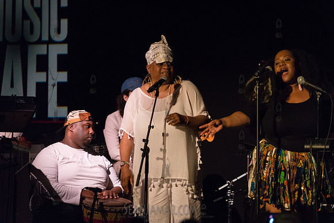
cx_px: 167
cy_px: 112
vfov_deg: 6.9
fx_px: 1856
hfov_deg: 10.3
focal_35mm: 200
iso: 4000
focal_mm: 200
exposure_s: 1/200
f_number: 2.8
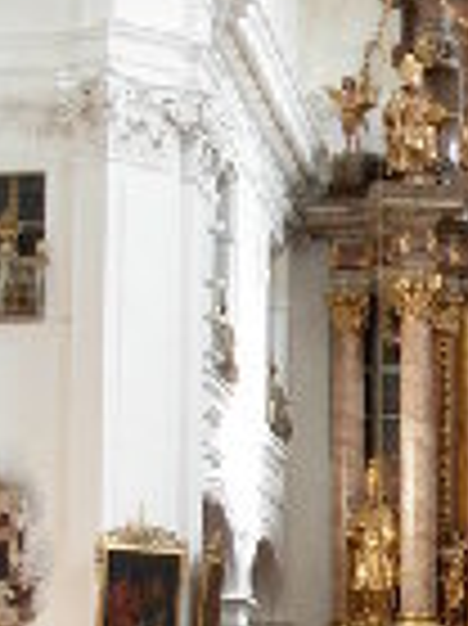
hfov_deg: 11.2
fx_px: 2365
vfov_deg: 15.0
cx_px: 504
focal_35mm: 131
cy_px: 522
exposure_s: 1/16
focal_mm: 6.3
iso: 79
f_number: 2.9
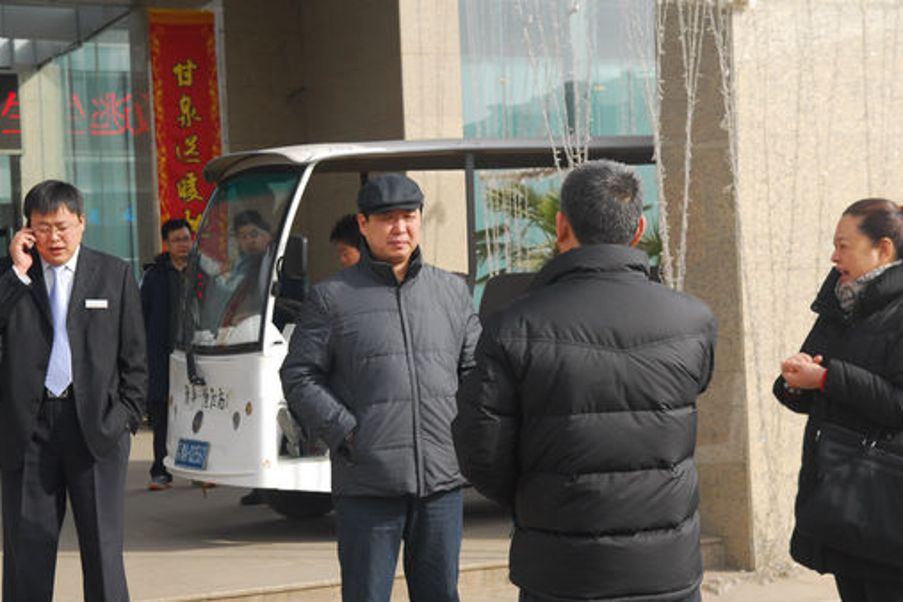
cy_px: 313
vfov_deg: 19.2
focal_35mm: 71
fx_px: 1781
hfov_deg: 28.5
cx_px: 436
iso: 200
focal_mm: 40
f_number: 5.6
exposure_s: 1/125
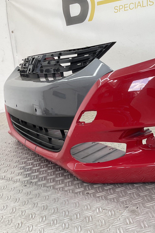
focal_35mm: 41
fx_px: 265
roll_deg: +6.8
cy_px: 115
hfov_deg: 30.6
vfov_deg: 47.4
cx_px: 150
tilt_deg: -14.0
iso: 25
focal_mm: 3
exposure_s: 1/100
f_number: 1.8
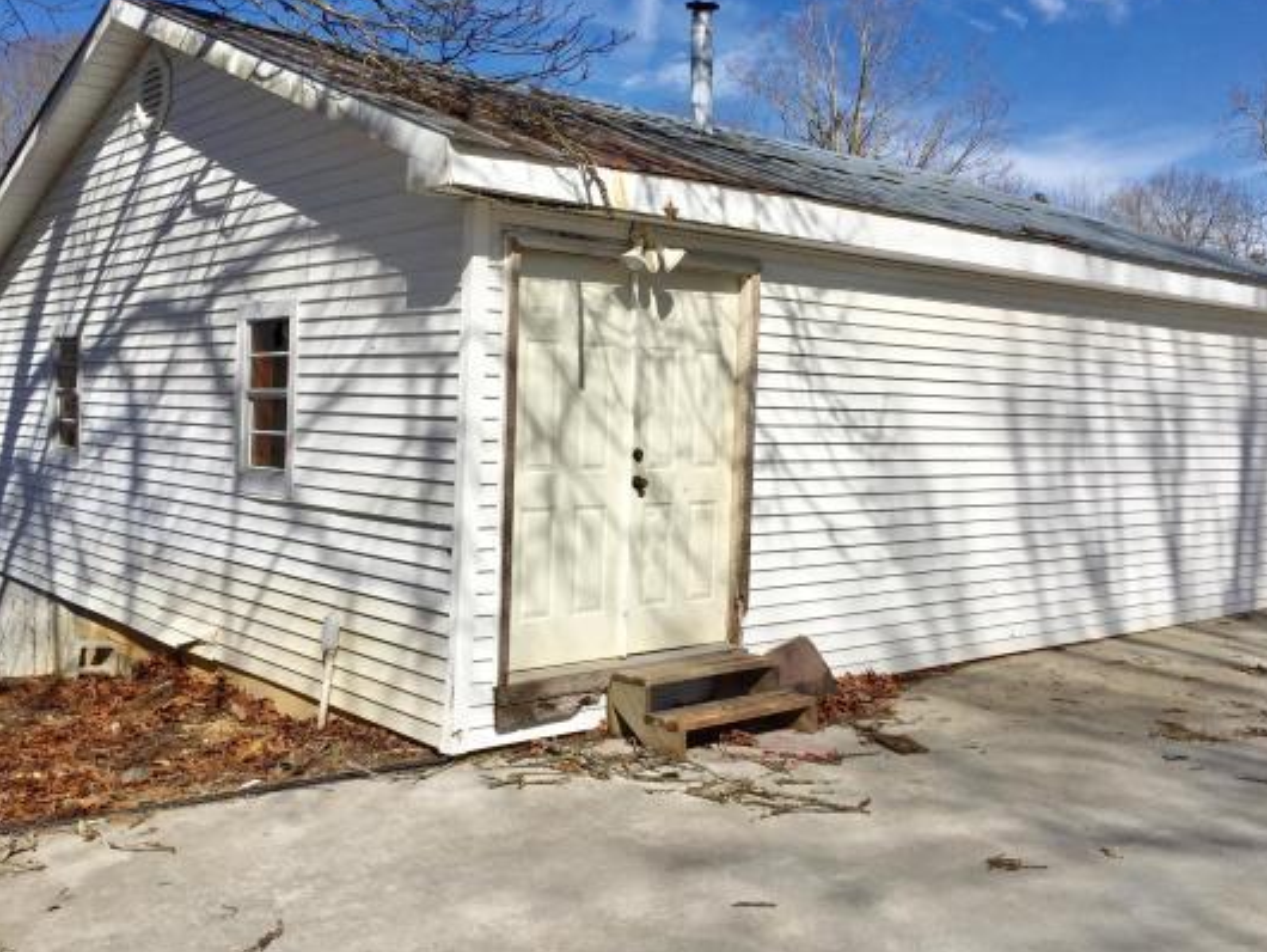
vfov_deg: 40.7
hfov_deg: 52.6
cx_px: 645
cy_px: 426
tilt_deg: +0.2
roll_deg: -1.2
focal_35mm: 35
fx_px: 1282
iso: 32
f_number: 2.2
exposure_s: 1/5650
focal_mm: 4.15
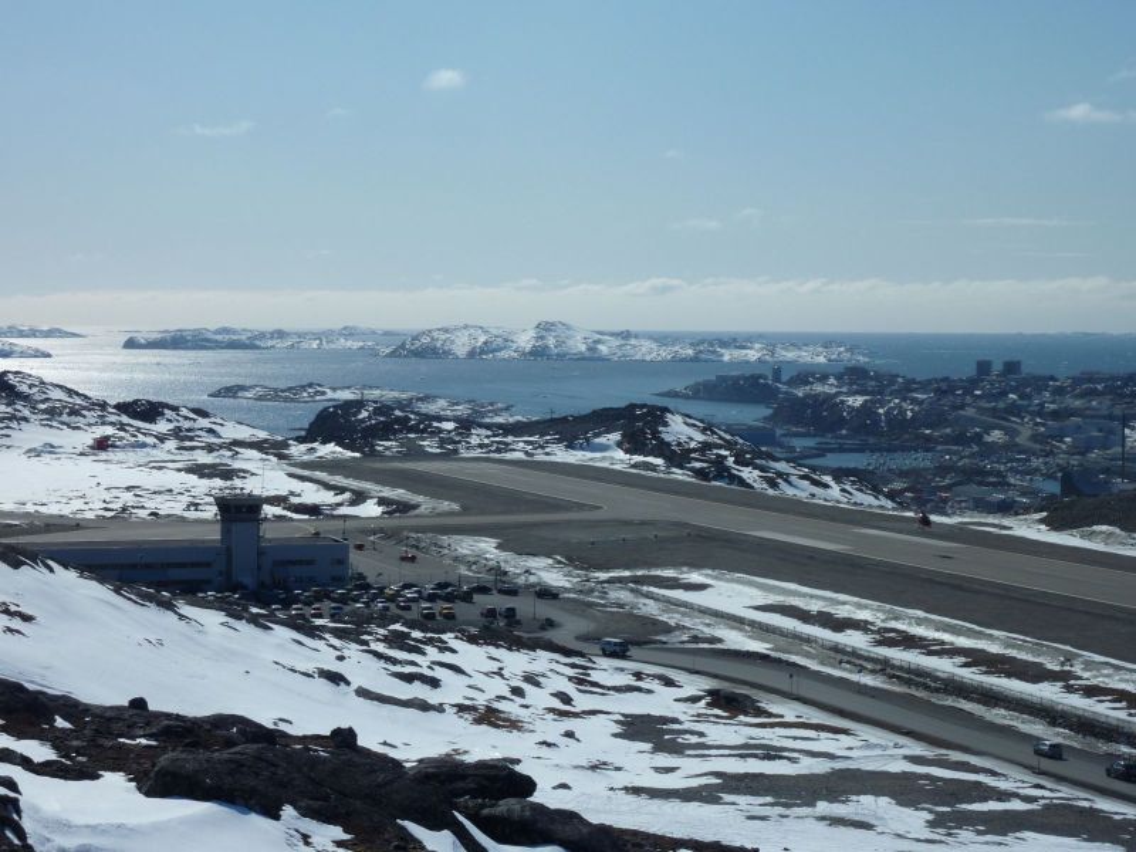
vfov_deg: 17.8
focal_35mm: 83
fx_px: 2724
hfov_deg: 23.6
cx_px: 568
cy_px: 426
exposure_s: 1/1000
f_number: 6.3
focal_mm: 13.7
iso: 80
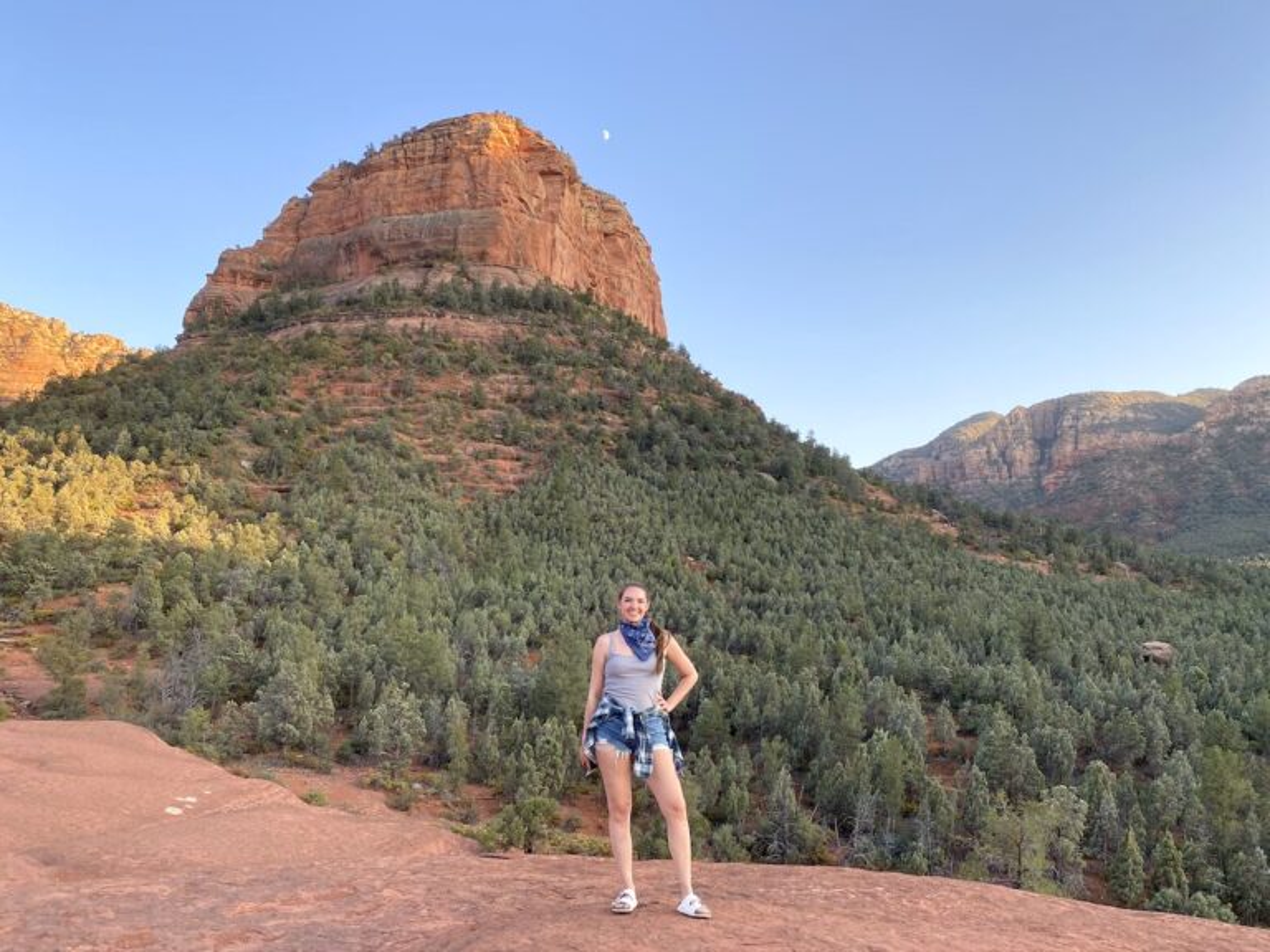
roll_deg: +0.0
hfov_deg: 67.3
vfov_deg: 53.1
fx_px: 954
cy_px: 476
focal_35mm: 26
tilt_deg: +7.1
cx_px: 635
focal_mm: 4.25
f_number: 1.8
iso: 32
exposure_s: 1/394
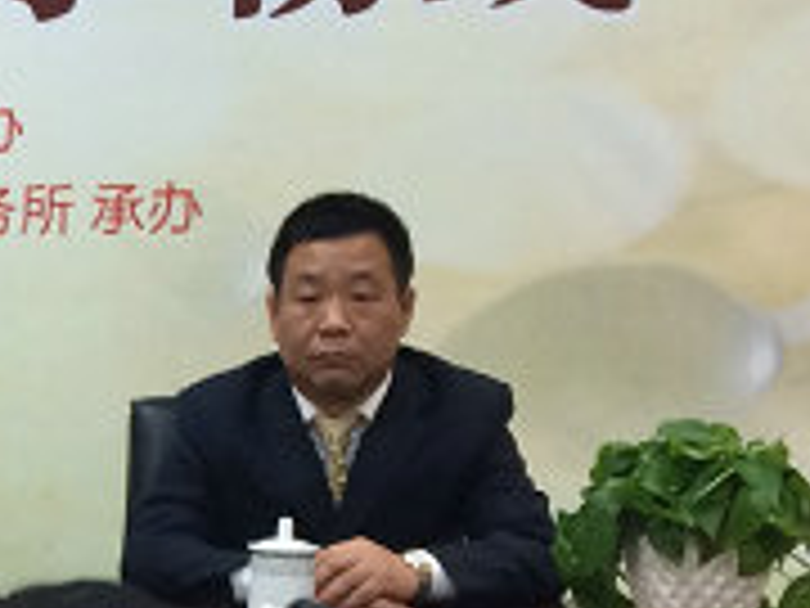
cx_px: -333
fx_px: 3112
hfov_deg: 14.1
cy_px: 770
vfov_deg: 10.9
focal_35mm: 133
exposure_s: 1/33
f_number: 2.2
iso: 125
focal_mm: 4.12
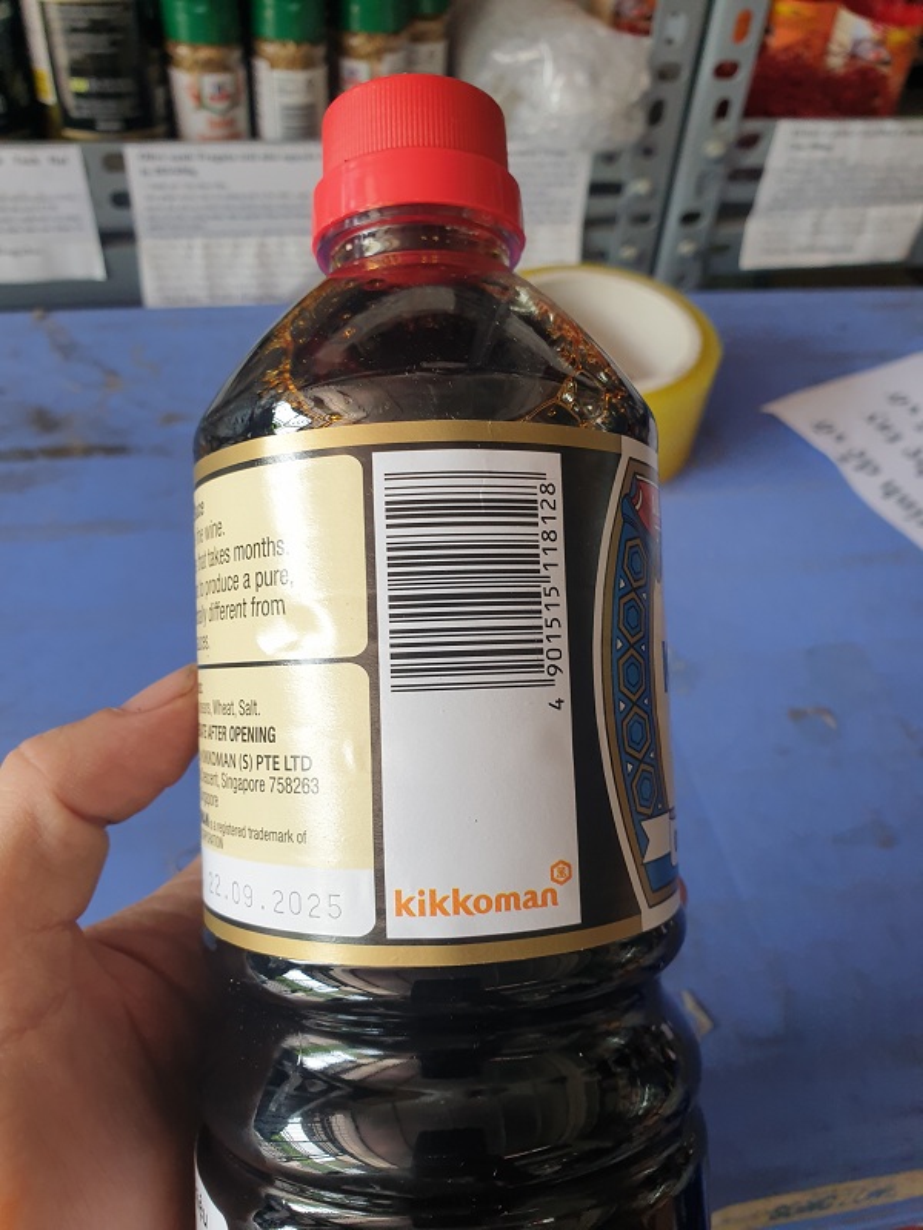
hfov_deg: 53.1
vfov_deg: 67.3
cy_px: 615
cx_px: 462
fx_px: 924
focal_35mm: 26
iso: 80
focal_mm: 4.3
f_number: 2.4
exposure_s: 1/50
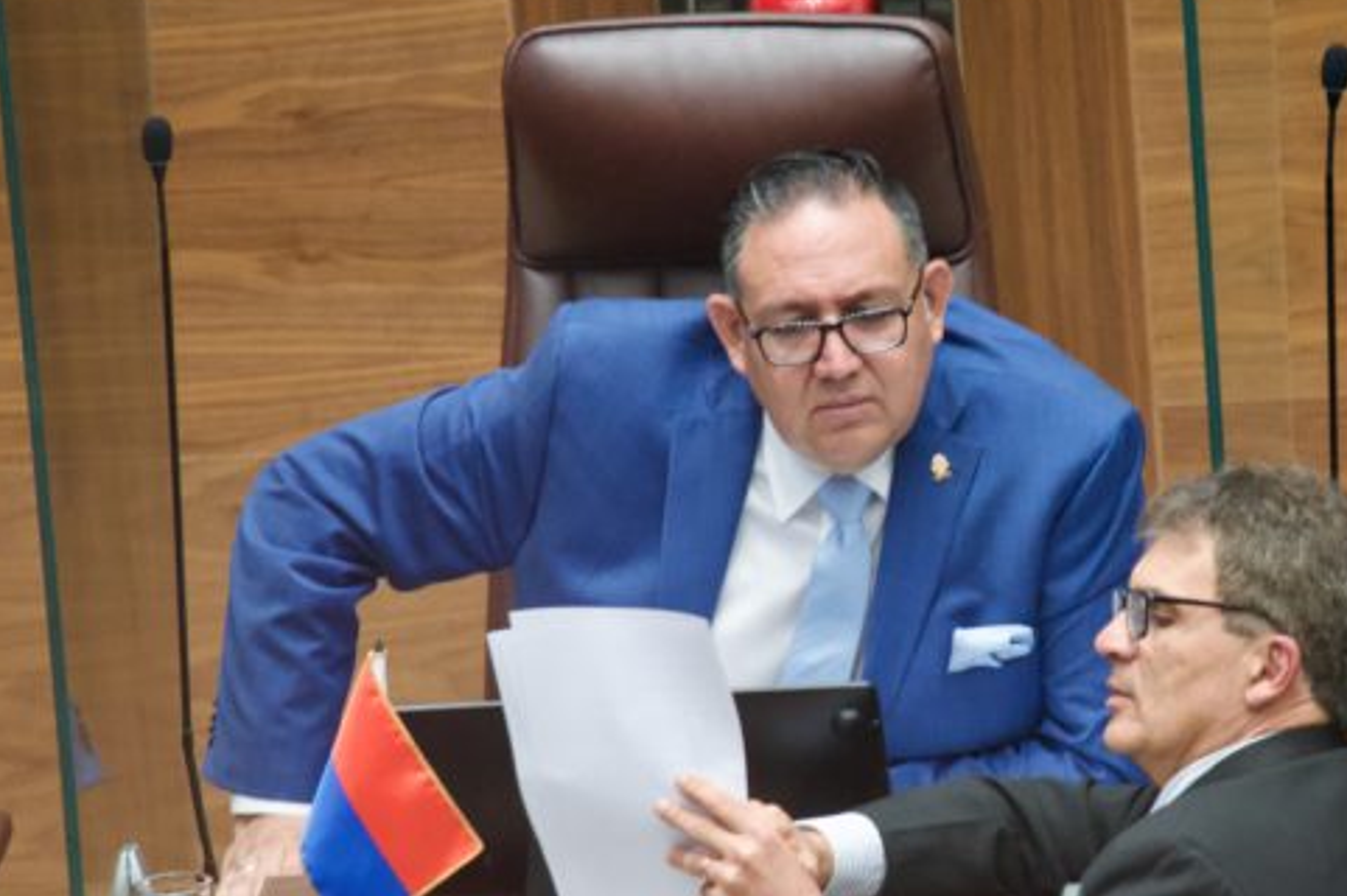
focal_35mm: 503
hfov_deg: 4.1
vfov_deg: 2.7
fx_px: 18807
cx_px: 907
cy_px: 629
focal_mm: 210
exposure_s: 1/50
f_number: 5.3
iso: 3200
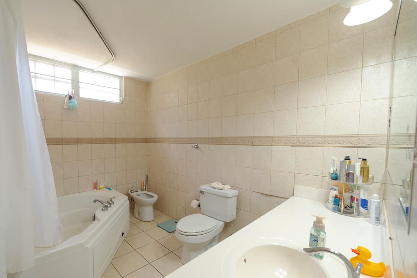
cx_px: 174
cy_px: 150
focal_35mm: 15
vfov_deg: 77.2
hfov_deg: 99.5
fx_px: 174
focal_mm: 12
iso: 1250
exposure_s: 1/50
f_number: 5.6
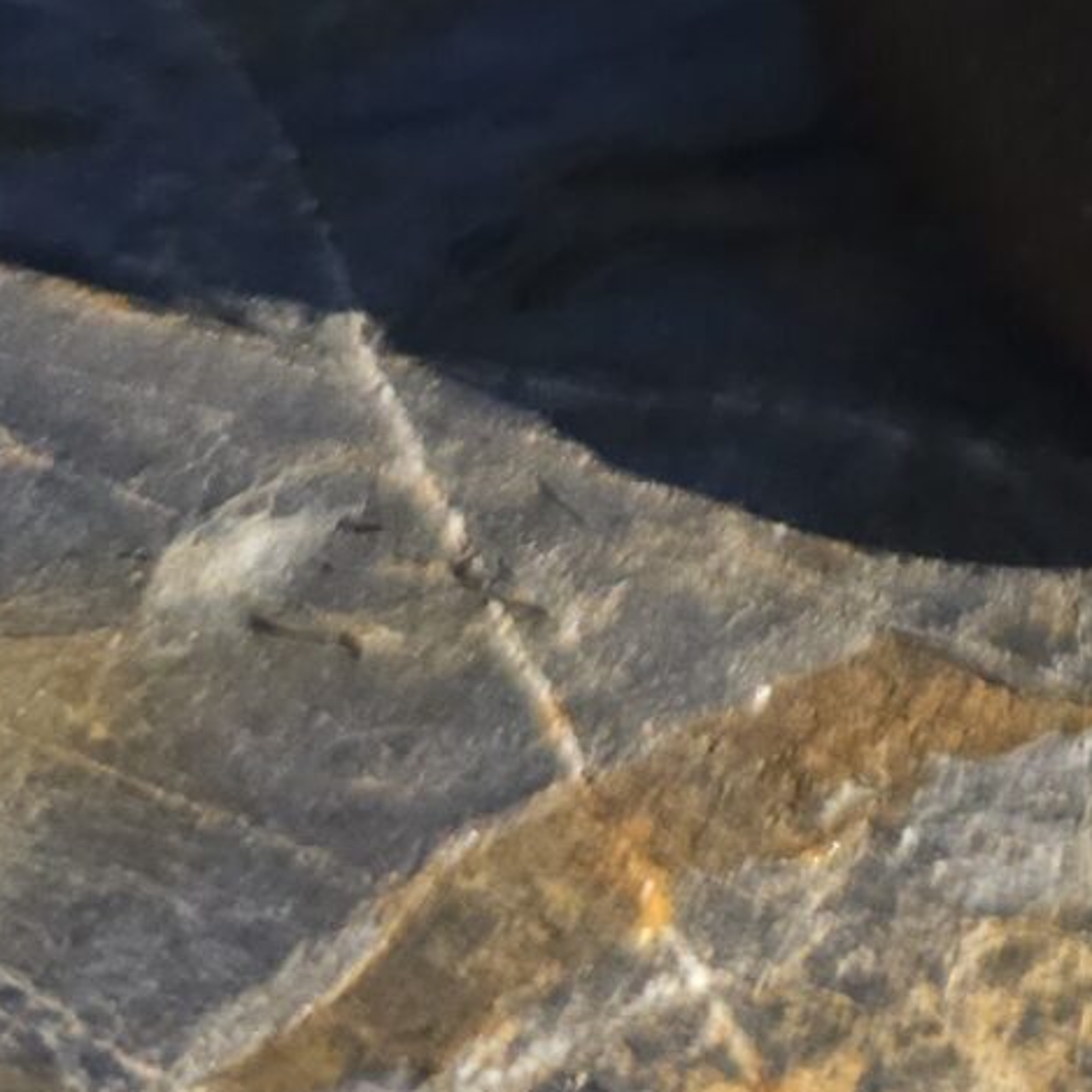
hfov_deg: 14.7
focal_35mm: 111
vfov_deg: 13.2
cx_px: 1581
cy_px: -1201
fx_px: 3962
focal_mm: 6.3
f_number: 1.7
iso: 400
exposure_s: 1/8000
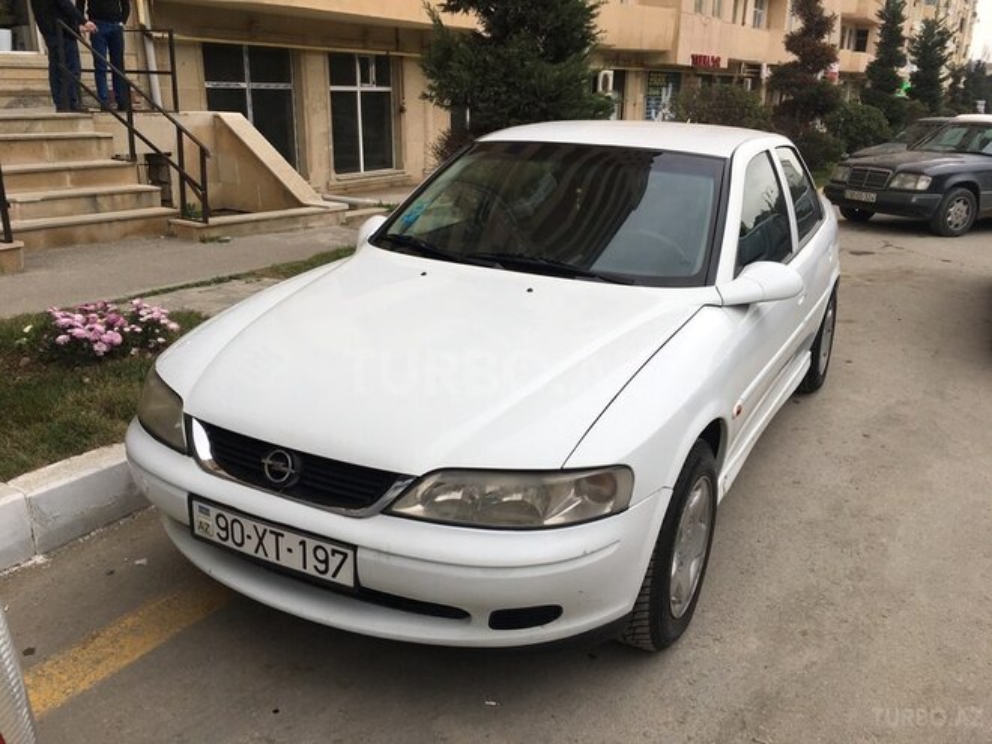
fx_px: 831
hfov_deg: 61.7
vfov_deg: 48.2
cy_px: 372
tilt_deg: -17.2
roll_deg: -0.3
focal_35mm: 29
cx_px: 496
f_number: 2.2
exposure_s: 1/174
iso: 25
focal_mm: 4.15
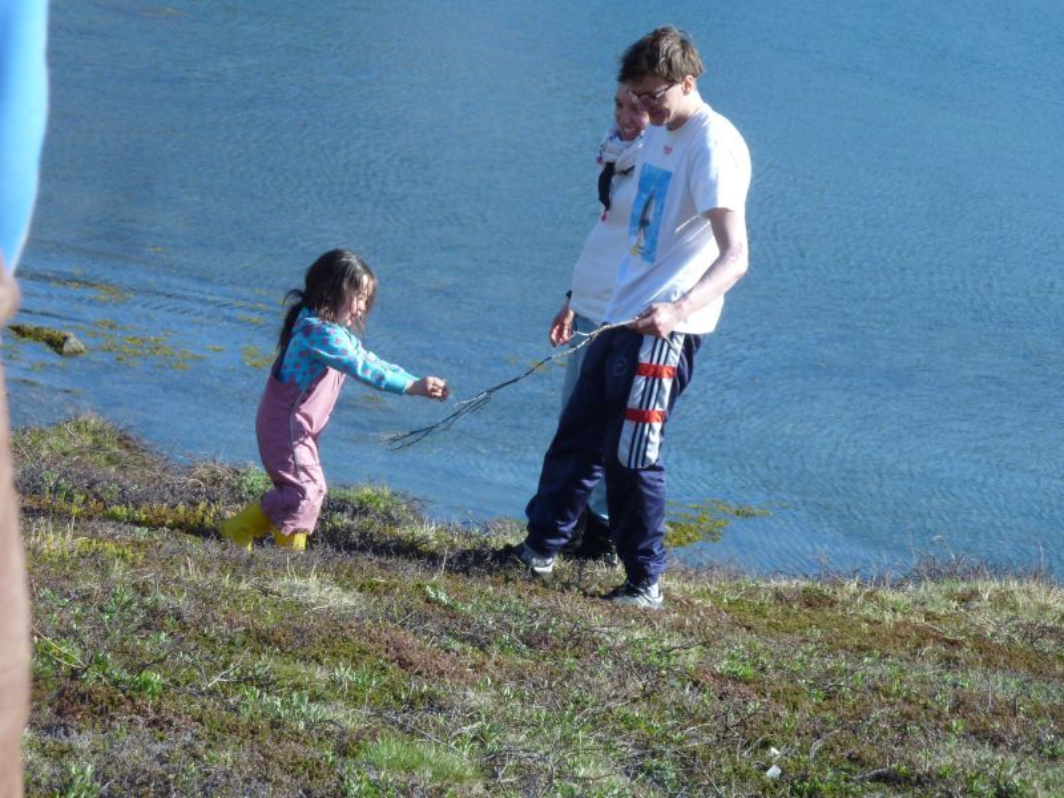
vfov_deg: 10.8
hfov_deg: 14.4
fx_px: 4211
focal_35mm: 137
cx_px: 532
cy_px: 399
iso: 125
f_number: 4.5
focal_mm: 22.5
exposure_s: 1/400
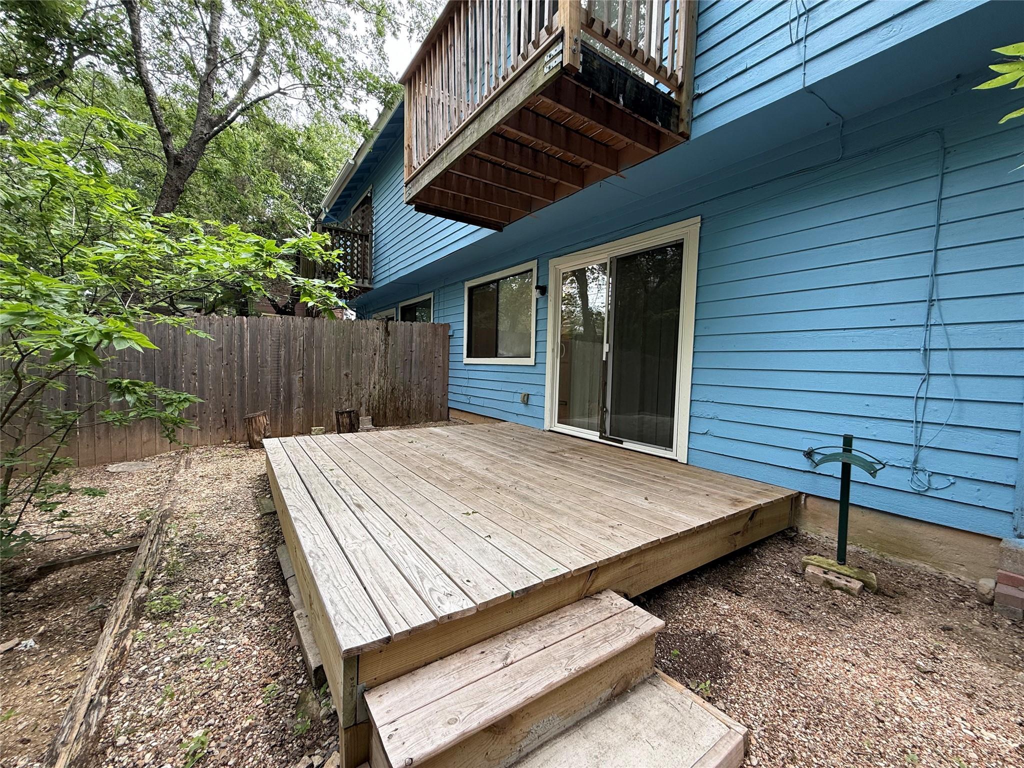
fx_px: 414
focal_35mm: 14
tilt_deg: -0.7
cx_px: 512
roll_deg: -3.0
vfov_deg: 85.7
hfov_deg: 102.1
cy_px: 384
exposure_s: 1/216
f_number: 2.2
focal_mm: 2.22
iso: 50
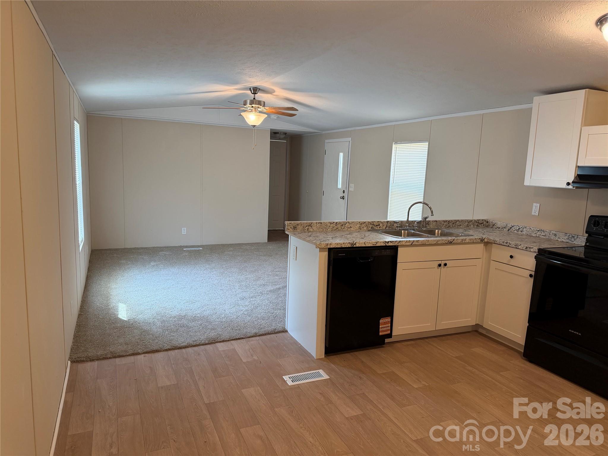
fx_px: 422
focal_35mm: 24
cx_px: 304
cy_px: 228
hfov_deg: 71.6
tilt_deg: -8.4
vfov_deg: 56.8
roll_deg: -2.4
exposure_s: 1/120
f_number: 1.78
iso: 200
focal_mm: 6.76
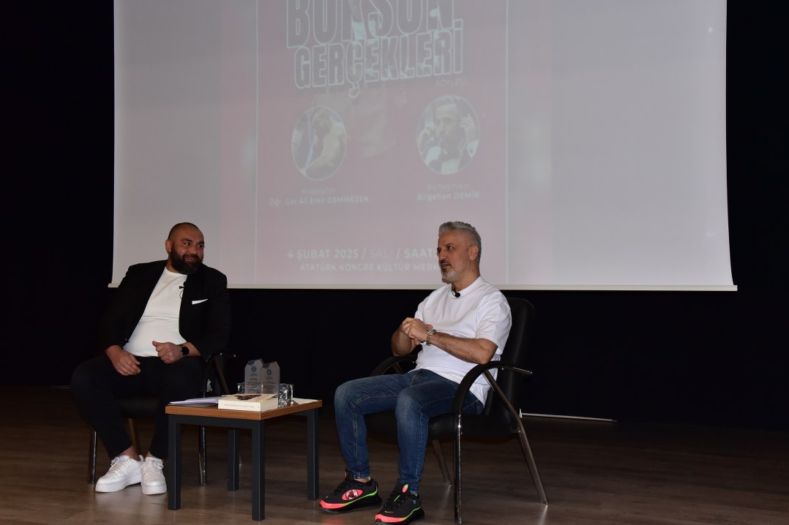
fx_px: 1074
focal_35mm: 49
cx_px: 364
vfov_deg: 27.5
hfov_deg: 40.3
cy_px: 247
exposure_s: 1/200
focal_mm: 44
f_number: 6.3
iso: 2500
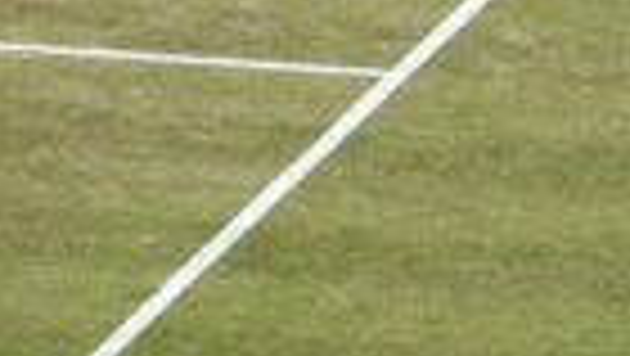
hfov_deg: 1.9
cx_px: 1426
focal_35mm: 1147
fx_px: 19175
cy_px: 104
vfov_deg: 1.1
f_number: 4.5
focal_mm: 72
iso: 100
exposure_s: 1/640
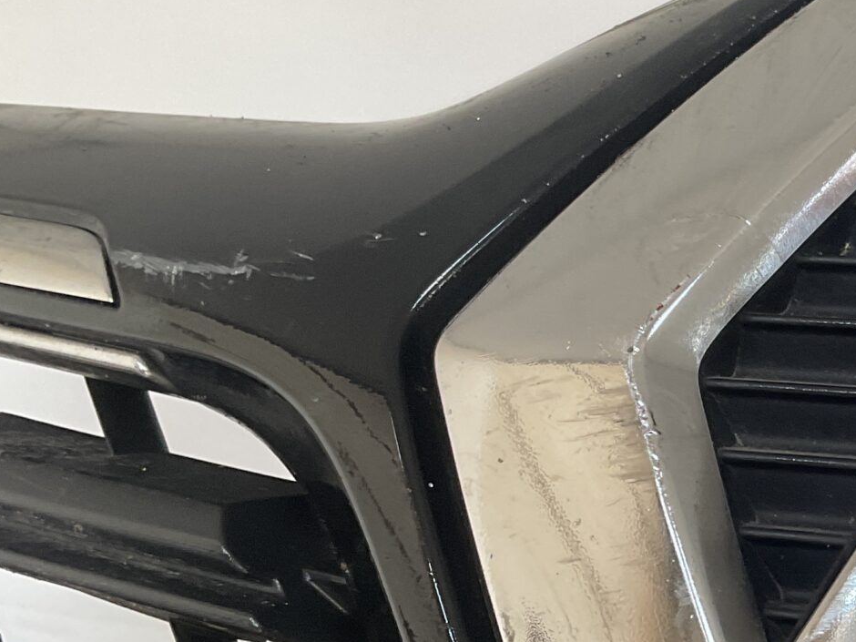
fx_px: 1954
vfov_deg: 18.5
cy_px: 491
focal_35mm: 79
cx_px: 984
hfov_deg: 23.0
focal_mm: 3
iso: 50
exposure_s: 1/120
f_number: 1.8
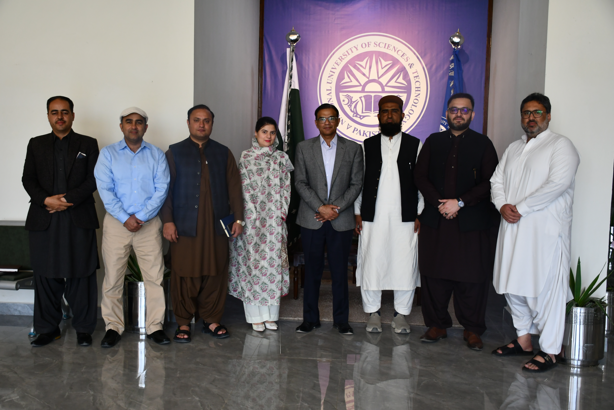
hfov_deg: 53.1
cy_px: 205
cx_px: 307
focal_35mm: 36
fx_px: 614
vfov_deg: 36.9
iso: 800
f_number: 3.8
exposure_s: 1/250
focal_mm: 24
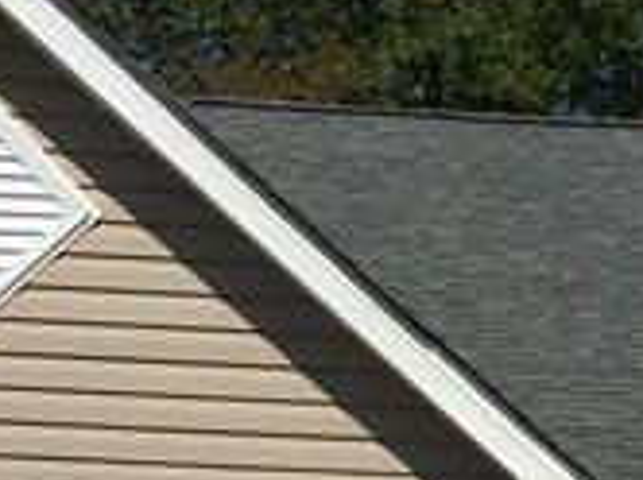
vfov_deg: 8.1
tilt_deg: +2.5
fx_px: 3320
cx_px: 1127
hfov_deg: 10.5
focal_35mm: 179
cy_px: 751
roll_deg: -2.9
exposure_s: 1/5650
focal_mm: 4.15
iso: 32
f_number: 2.2
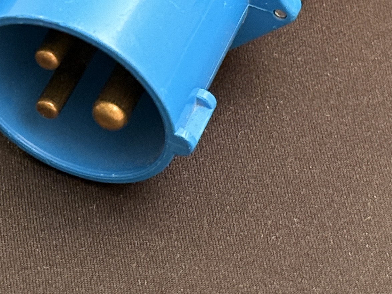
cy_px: -179
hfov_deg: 11.9
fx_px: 1869
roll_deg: -0.9
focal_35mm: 165
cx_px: 10
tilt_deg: -40.7
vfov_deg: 8.7
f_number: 1.78
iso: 250
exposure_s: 1/50
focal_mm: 6.76
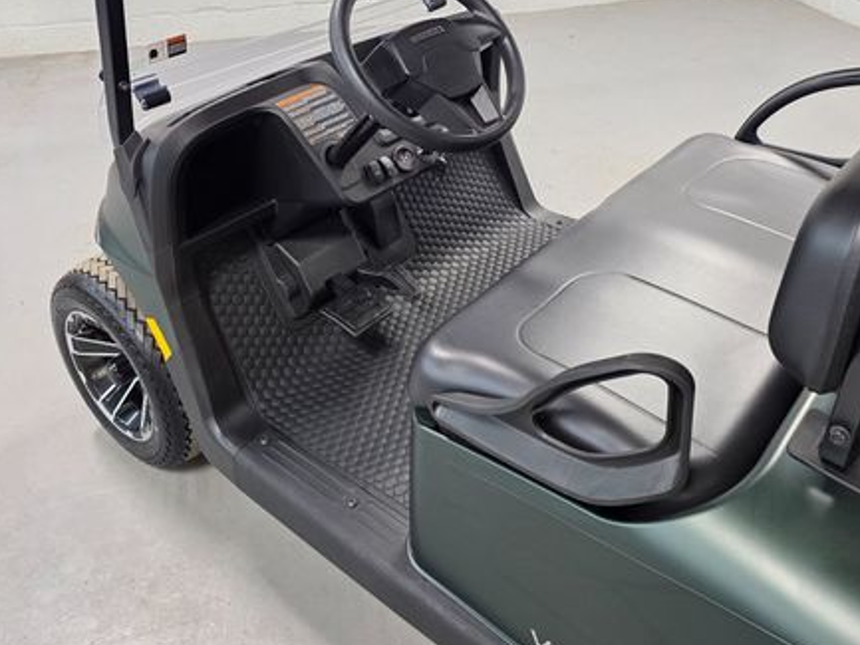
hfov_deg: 53.7
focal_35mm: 34
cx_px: 501
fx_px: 845
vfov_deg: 40.9
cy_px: 179
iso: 200
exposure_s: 1/120
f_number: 1.7
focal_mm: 6.3
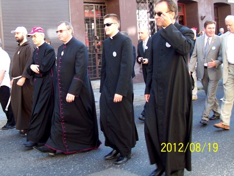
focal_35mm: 36
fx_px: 244
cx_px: 117
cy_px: 88
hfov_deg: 51.3
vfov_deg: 39.8
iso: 80
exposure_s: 1/67.3
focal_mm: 6
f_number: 2.7
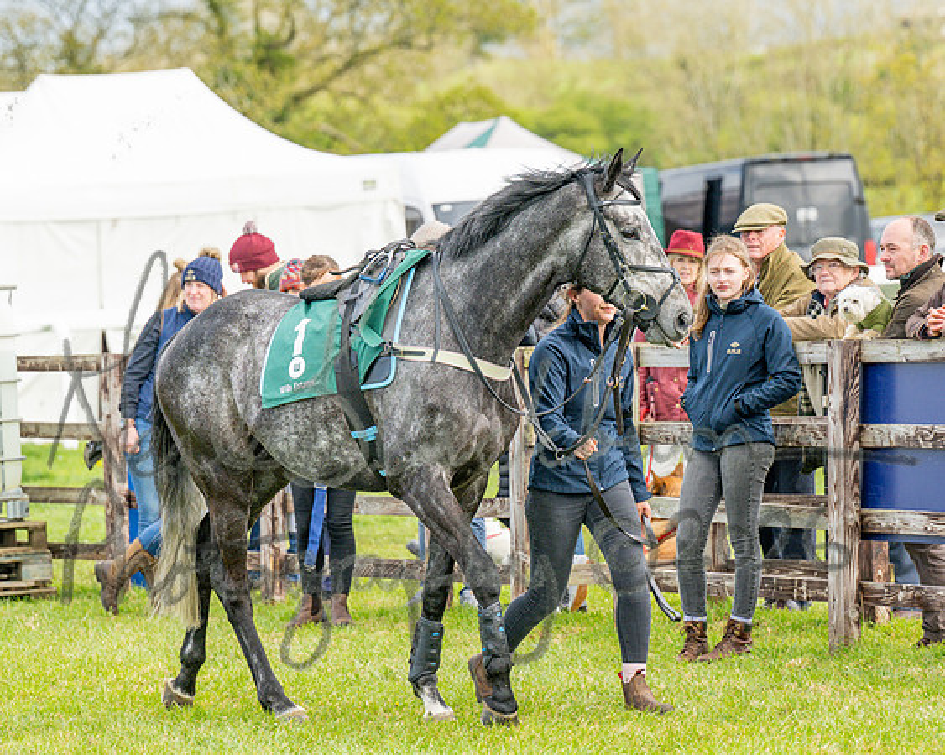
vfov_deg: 6.8
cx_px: 476
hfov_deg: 8.5
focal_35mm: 228
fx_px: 6363
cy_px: 378
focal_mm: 135
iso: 400
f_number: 4
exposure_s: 1/1250
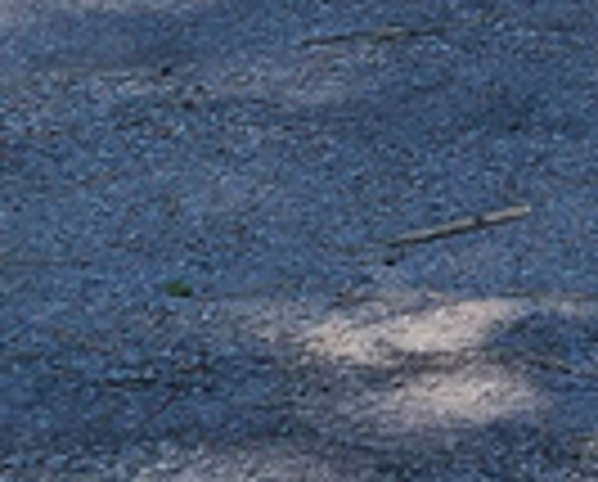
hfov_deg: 9.2
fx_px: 3459
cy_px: -1023
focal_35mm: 195
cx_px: 1259
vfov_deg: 7.0
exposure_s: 1/578
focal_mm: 5.4
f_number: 1.8
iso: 40
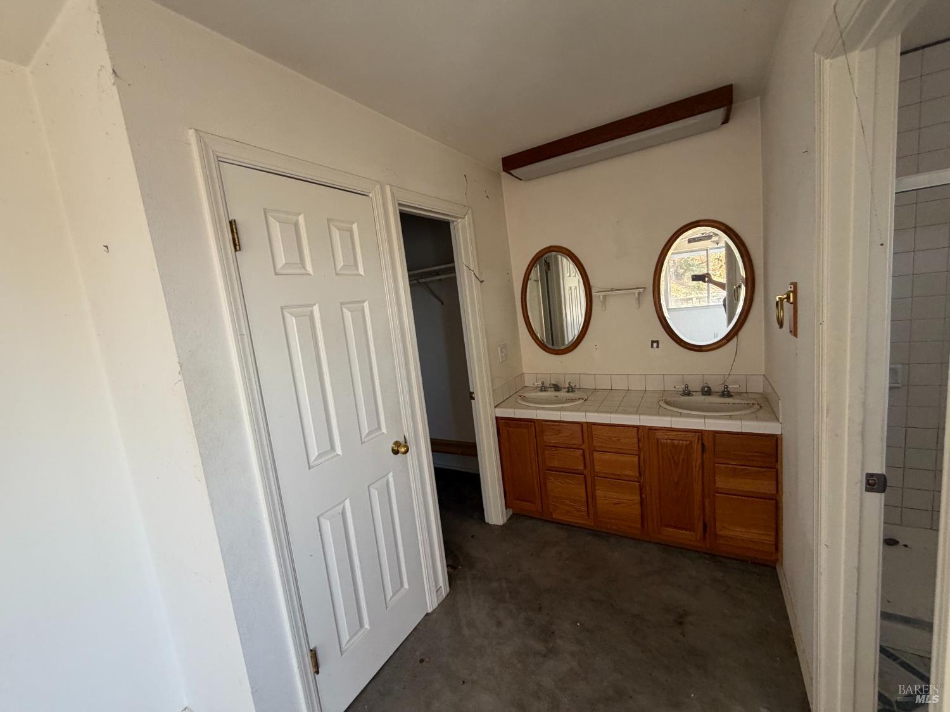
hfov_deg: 102.1
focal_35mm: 14
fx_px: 384
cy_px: 356
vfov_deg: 85.7
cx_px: 475
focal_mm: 2.22
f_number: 2.2
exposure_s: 1/121
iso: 160
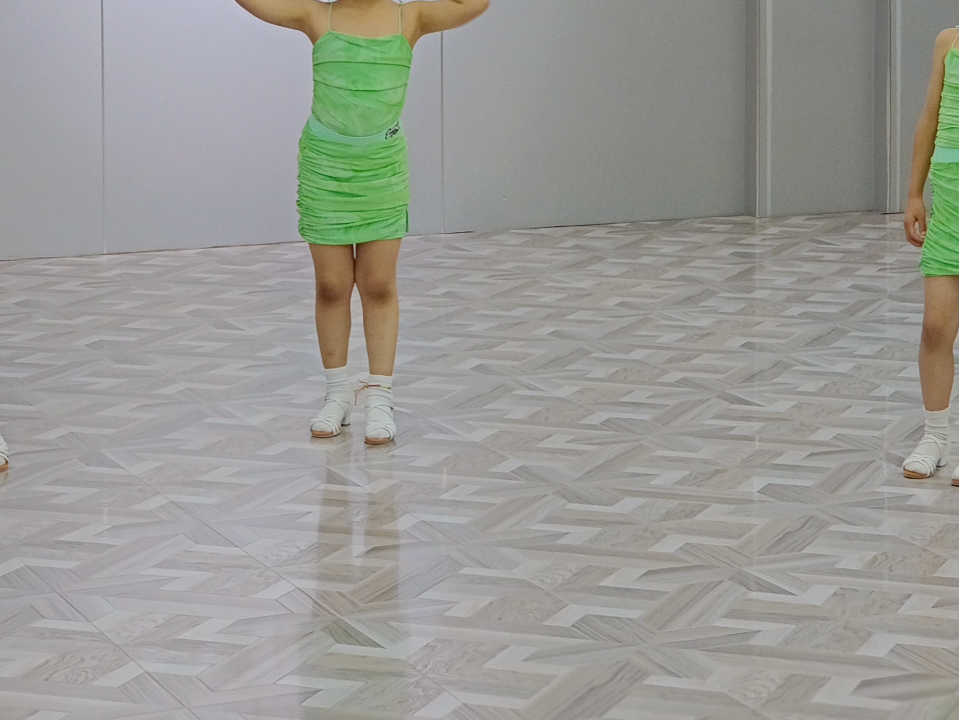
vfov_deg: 14.1
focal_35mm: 104
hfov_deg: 18.8
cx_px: 626
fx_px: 2882
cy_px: 57
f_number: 2
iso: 155
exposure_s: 1/50
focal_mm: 6.7
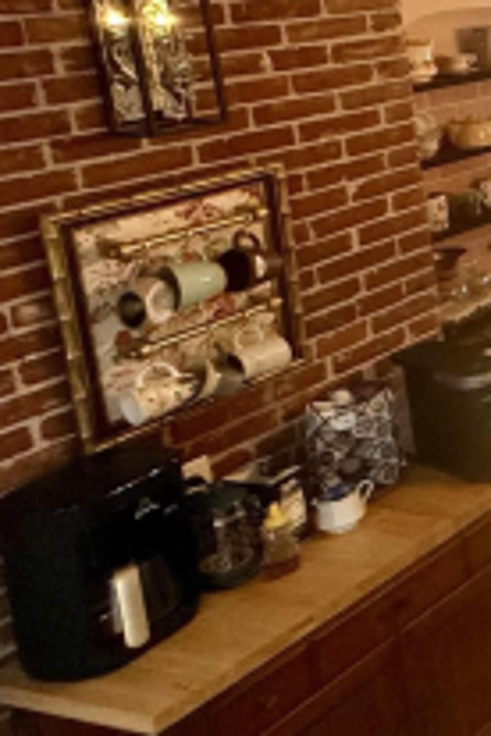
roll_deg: +1.2
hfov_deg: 15.6
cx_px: 1155
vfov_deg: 38.8
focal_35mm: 47
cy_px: 64
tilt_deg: -7.9
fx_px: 961
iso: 400
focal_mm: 2.22
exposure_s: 1/120
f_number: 2.2
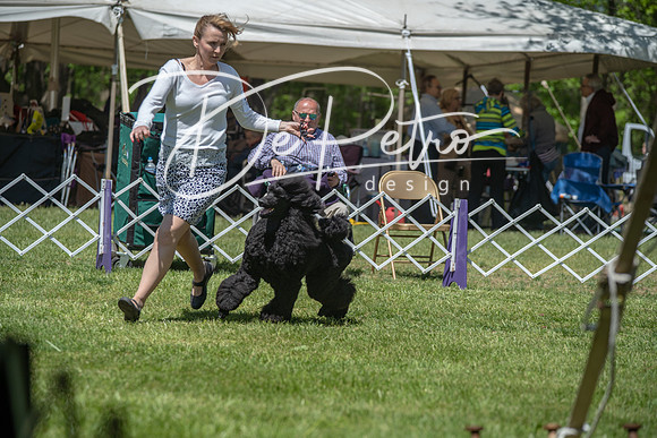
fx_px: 2738
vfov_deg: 9.2
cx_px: 328
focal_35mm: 150
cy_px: 219
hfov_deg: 13.7
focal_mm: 150
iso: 100
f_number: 5
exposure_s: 1/640
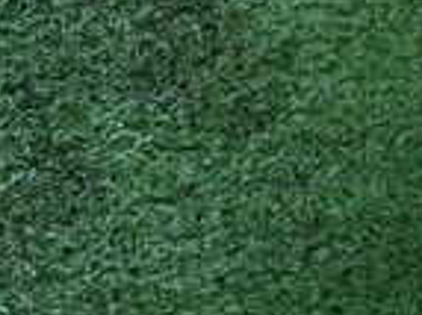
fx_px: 1279
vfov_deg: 12.7
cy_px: -271
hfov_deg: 17.0
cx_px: -212
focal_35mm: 105
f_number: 2
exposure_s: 1/30
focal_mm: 4.5
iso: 320
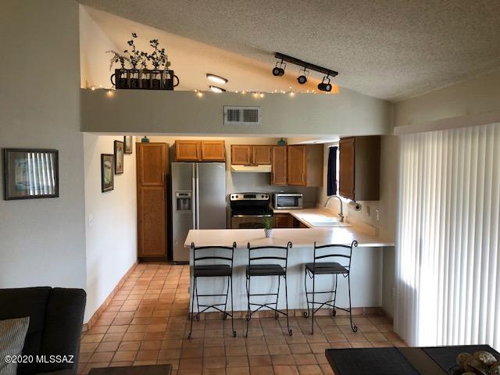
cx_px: 250
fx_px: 404
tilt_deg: -4.1
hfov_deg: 63.4
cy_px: 188
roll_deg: -0.3
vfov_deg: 49.7
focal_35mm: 28
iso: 40
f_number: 1.8
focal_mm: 4
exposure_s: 1/24
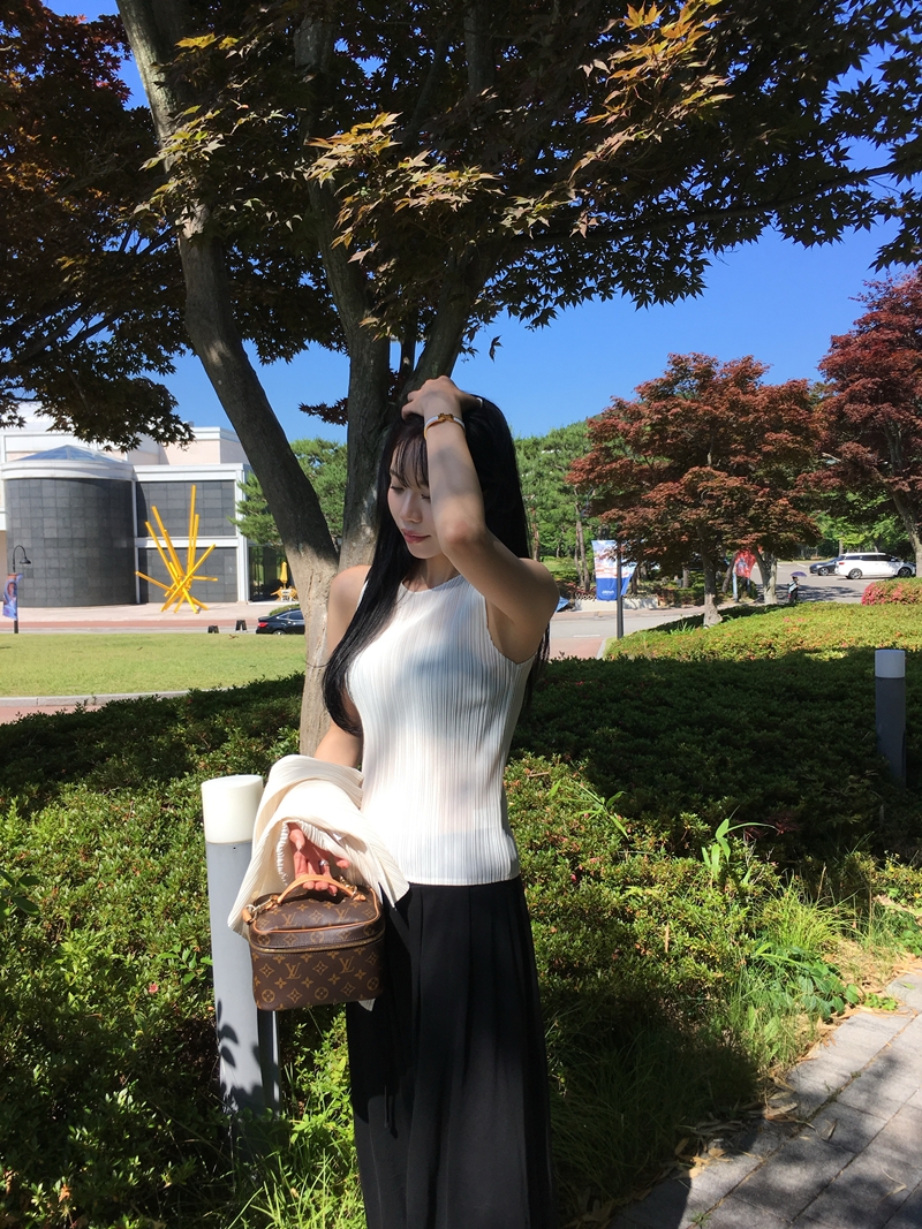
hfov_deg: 48.2
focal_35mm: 29
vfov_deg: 61.7
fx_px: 1030
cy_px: 614
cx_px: 461
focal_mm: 4.15
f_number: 2.2
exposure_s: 1/1131
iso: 25
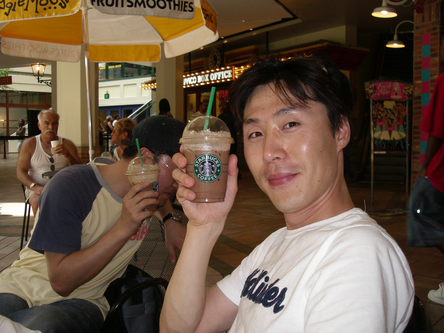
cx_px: 222
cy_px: 166
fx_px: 526
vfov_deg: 35.1
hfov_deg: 45.8
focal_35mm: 41
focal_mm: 6.8
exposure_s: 1/50
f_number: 2.8
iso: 160
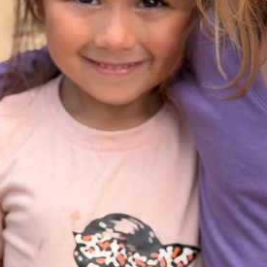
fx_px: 1379
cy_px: 119
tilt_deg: -20.0
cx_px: 251
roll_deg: +2.0
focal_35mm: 158
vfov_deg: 11.1
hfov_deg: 11.0
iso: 64
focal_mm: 6.76
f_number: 1.78
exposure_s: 1/837
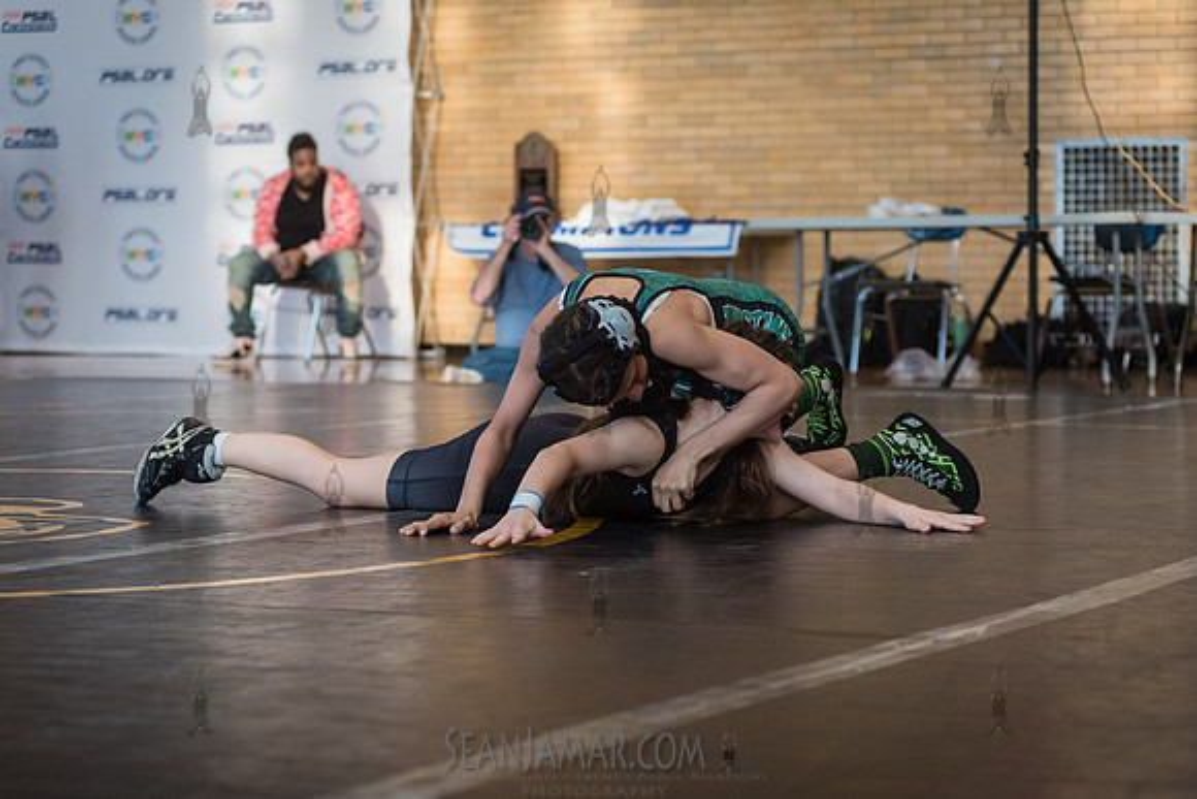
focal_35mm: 88
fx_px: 2930
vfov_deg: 15.5
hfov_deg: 23.1
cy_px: 434
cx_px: 592
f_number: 3.5
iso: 2500
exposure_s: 1/400
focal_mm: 80
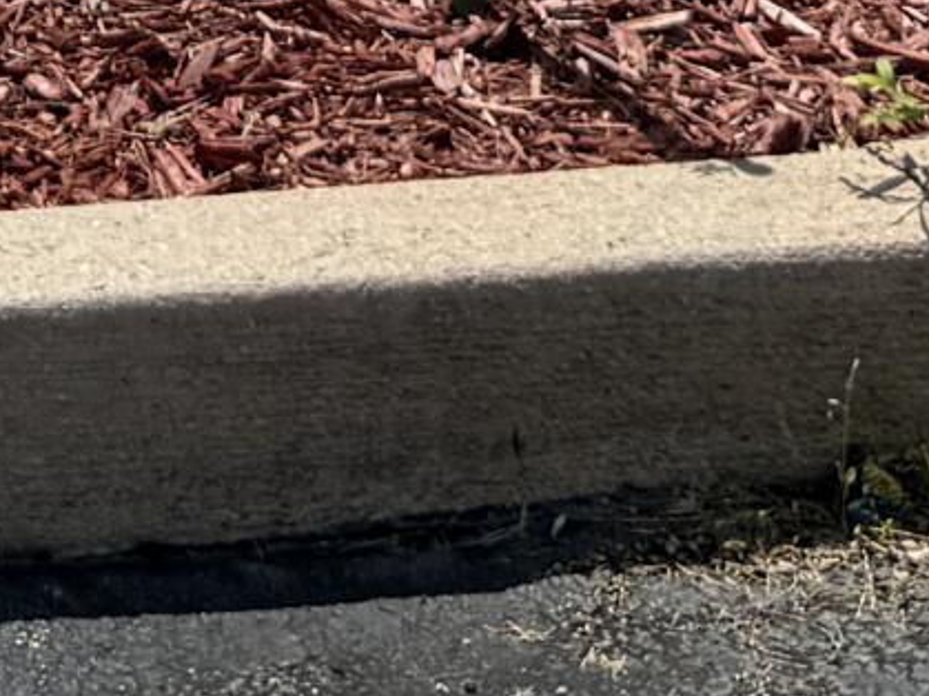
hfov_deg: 11.0
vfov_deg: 7.4
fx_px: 4615
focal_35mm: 172
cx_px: -479
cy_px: -1541
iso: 80
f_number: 1.78
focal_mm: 6.76
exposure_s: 1/11905
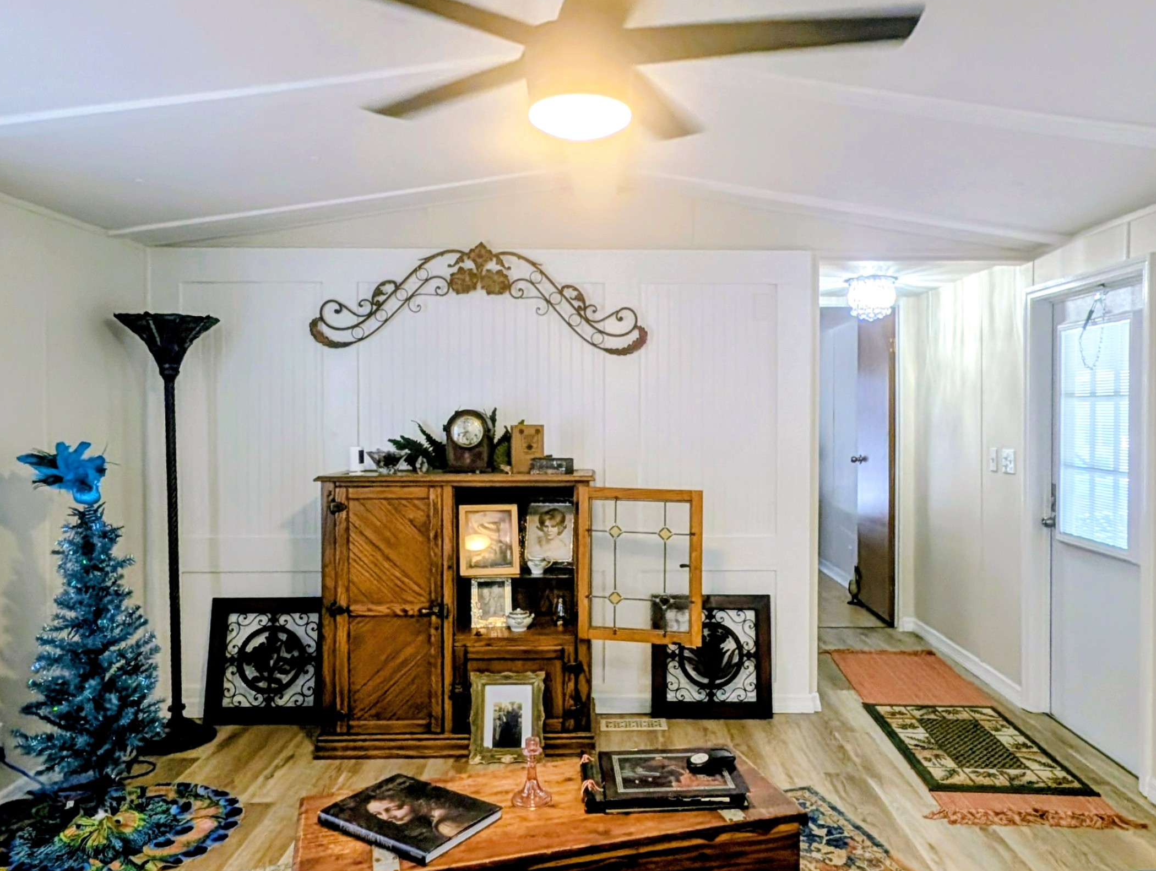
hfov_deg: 73.7
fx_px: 769
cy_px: 420
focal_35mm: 23
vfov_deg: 59.0
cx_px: 623
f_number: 1.95
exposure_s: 1/120
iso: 73
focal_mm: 2.23
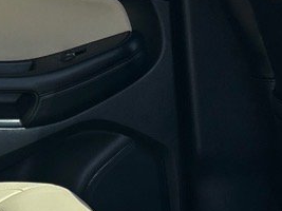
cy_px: 326
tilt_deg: -23.3
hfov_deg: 12.6
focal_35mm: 156
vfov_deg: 9.2
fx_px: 1270
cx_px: 39
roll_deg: -0.3
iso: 50
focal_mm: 5.7
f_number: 1.5
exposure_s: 1/1224
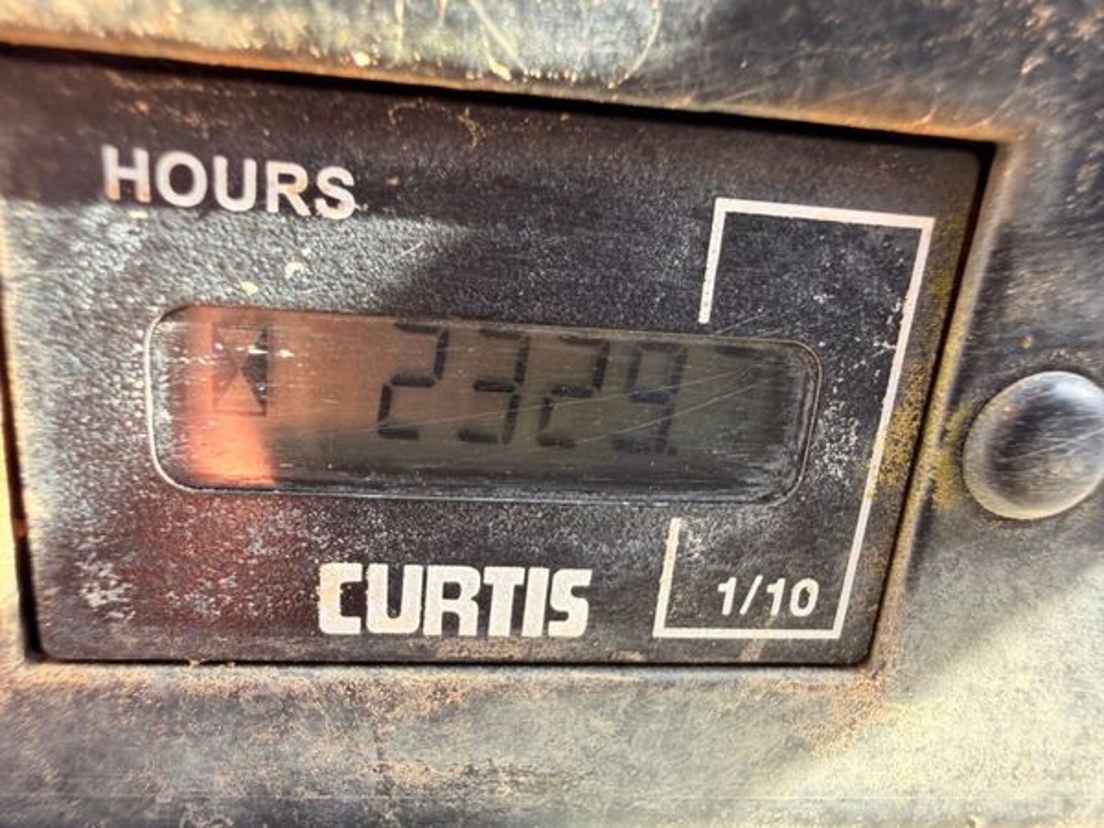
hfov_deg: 71.6
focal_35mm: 24
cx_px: 552
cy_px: 414
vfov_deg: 56.8
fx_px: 765
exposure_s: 1/121
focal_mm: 2.22
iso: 160
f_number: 2.2
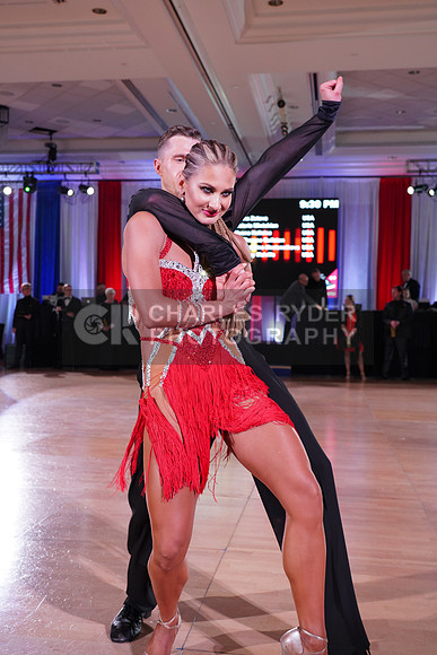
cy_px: 328
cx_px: 218
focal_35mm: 38
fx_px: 691
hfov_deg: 35.1
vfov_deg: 50.7
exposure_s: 1/160
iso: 1600
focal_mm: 38
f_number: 5.6
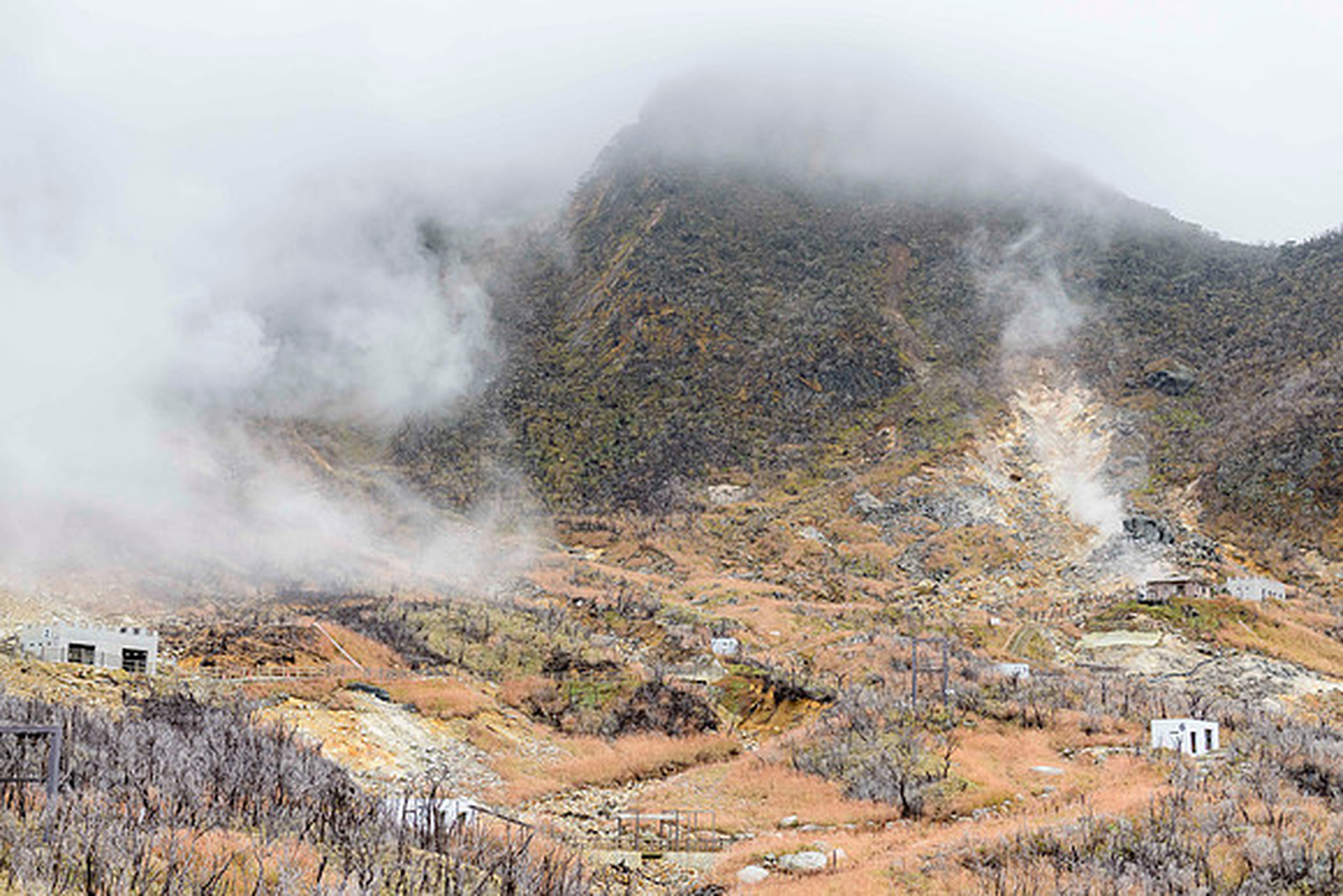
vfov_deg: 27.0
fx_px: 1866
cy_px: 448
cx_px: 672
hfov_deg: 39.6
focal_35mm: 50
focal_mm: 50
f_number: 5.6
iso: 500
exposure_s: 1/100
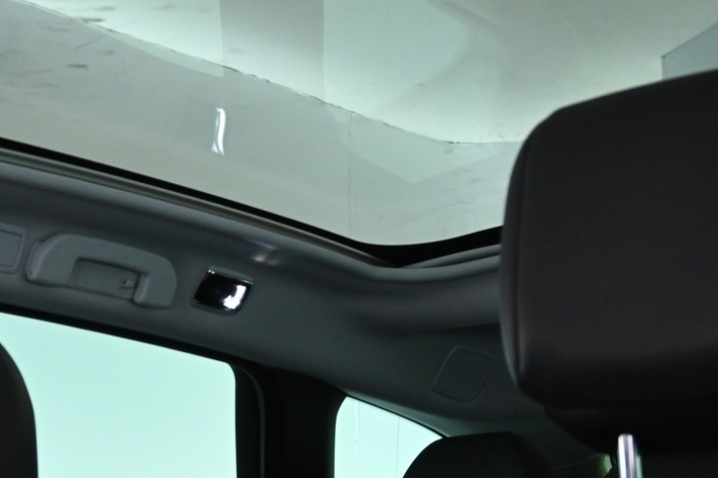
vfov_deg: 17.6
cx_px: 230
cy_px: 342
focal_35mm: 77
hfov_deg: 26.1
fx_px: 1538
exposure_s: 1/40
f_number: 4.2
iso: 1600
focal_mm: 23
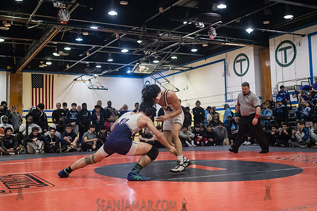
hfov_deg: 47.3
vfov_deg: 32.6
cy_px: 96
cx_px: 143
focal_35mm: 41
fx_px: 361
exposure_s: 1/400
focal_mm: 35
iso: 8000
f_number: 4
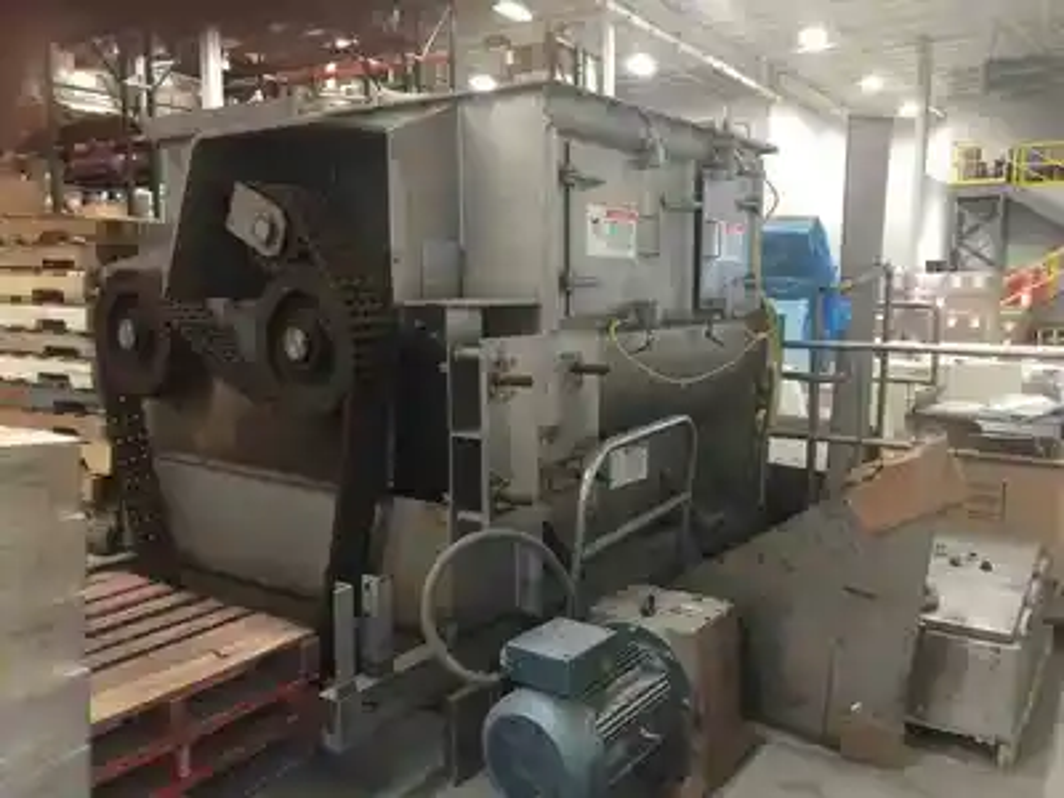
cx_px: 532
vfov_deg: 48.2
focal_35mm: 29
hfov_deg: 61.7
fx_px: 891
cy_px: 399
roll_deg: -0.4
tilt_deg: -7.2
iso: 80
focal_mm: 4.15
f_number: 2.2
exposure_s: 1/4
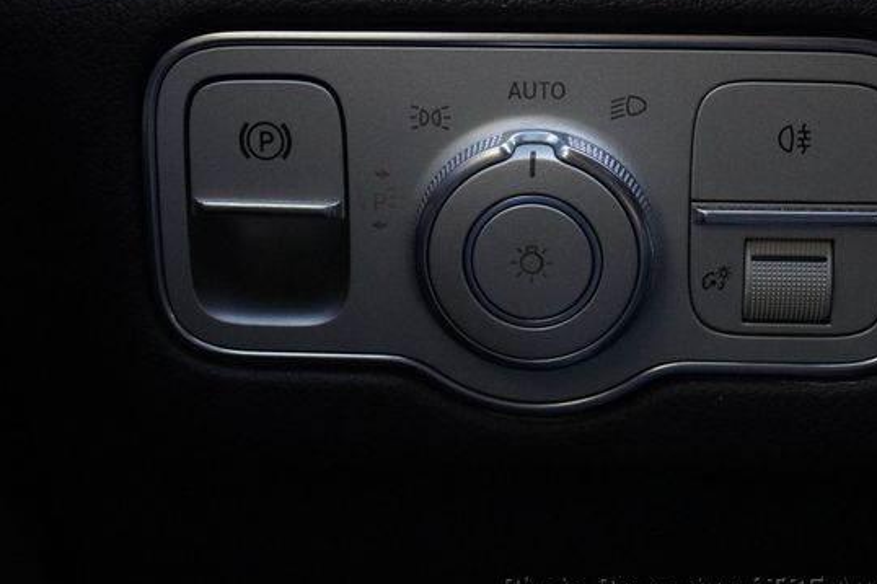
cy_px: 271
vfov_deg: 19.5
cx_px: 520
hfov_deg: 29.0
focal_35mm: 70
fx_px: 1694
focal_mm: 39
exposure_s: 1/250
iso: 6400
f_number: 9
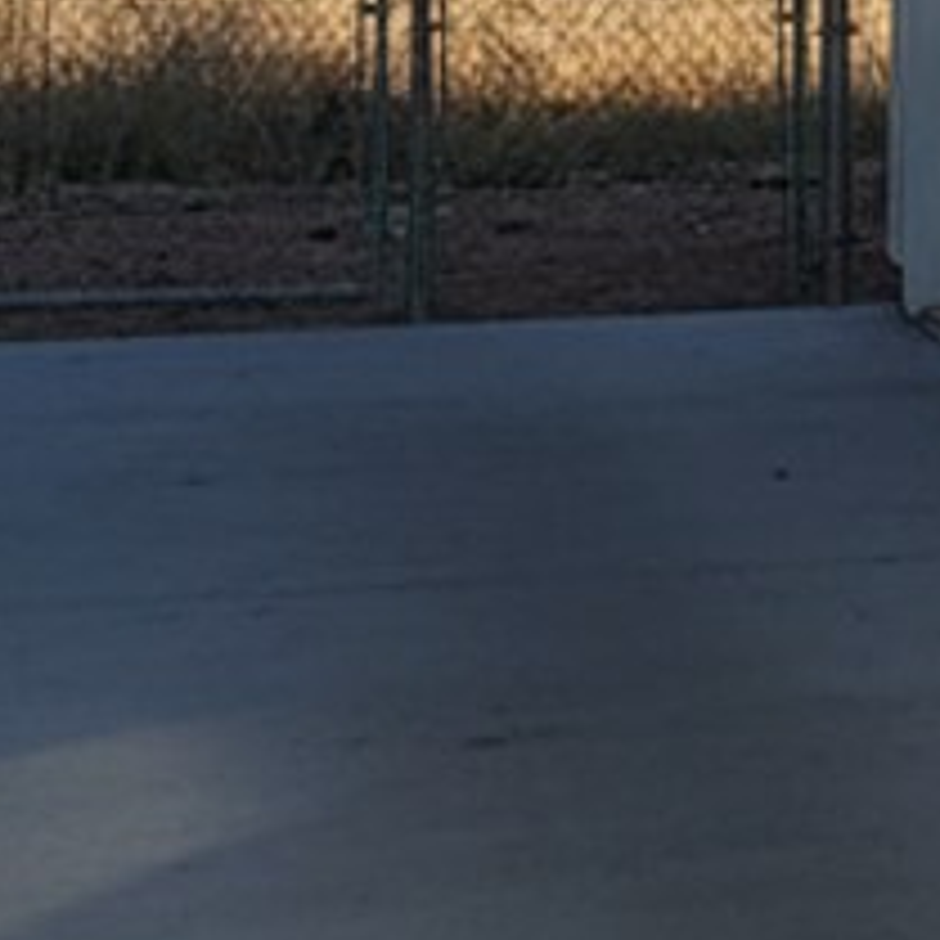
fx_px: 3595
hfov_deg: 13.6
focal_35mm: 117
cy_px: -261
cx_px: 1592
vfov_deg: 14.3
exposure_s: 1/1078
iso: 488
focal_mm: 6.4
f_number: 1.8
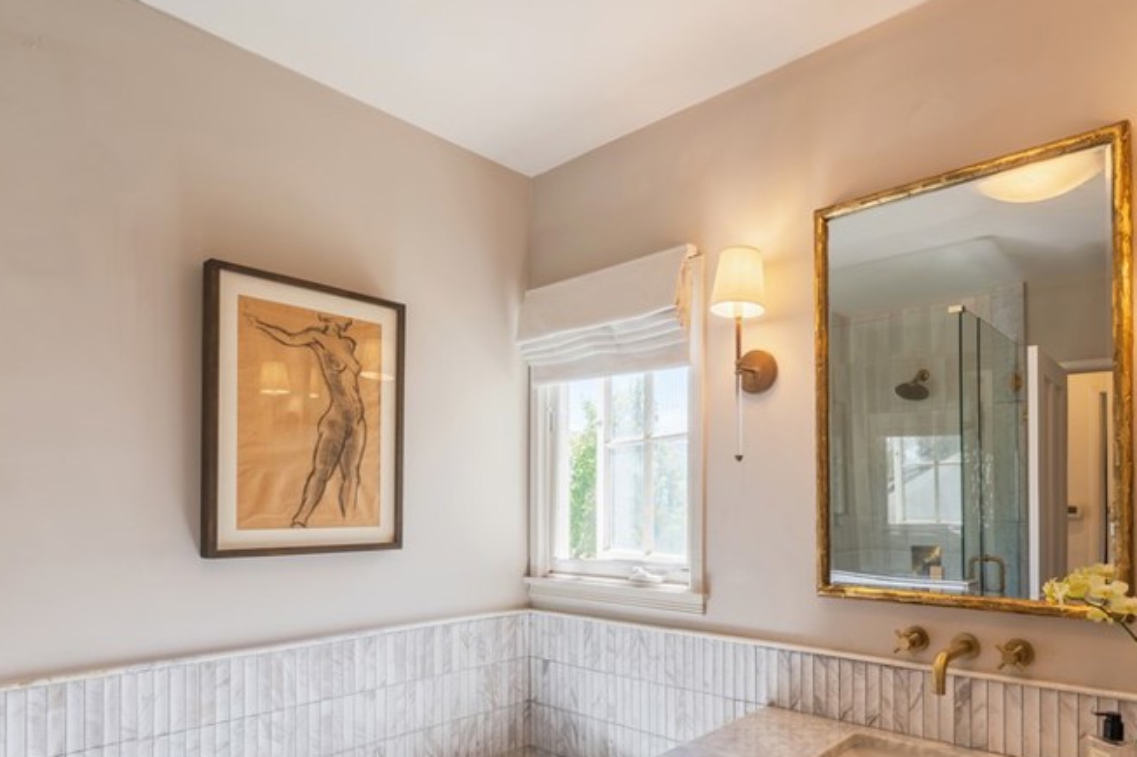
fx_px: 694
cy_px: 506
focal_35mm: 22
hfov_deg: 78.5
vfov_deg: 55.9
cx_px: 610
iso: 100
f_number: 7.1
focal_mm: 14
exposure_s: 1/200
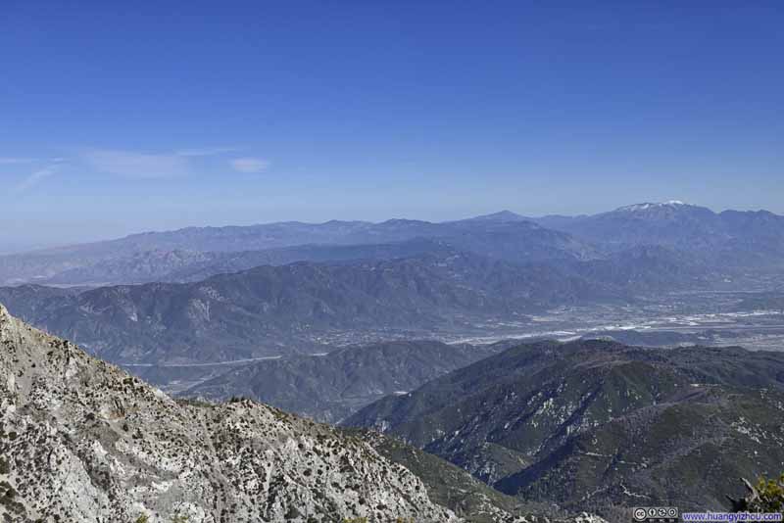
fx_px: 959
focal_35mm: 44
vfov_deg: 30.5
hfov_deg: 44.5
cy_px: 262
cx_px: 392
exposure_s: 1/1600
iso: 100
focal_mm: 44
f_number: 5.6
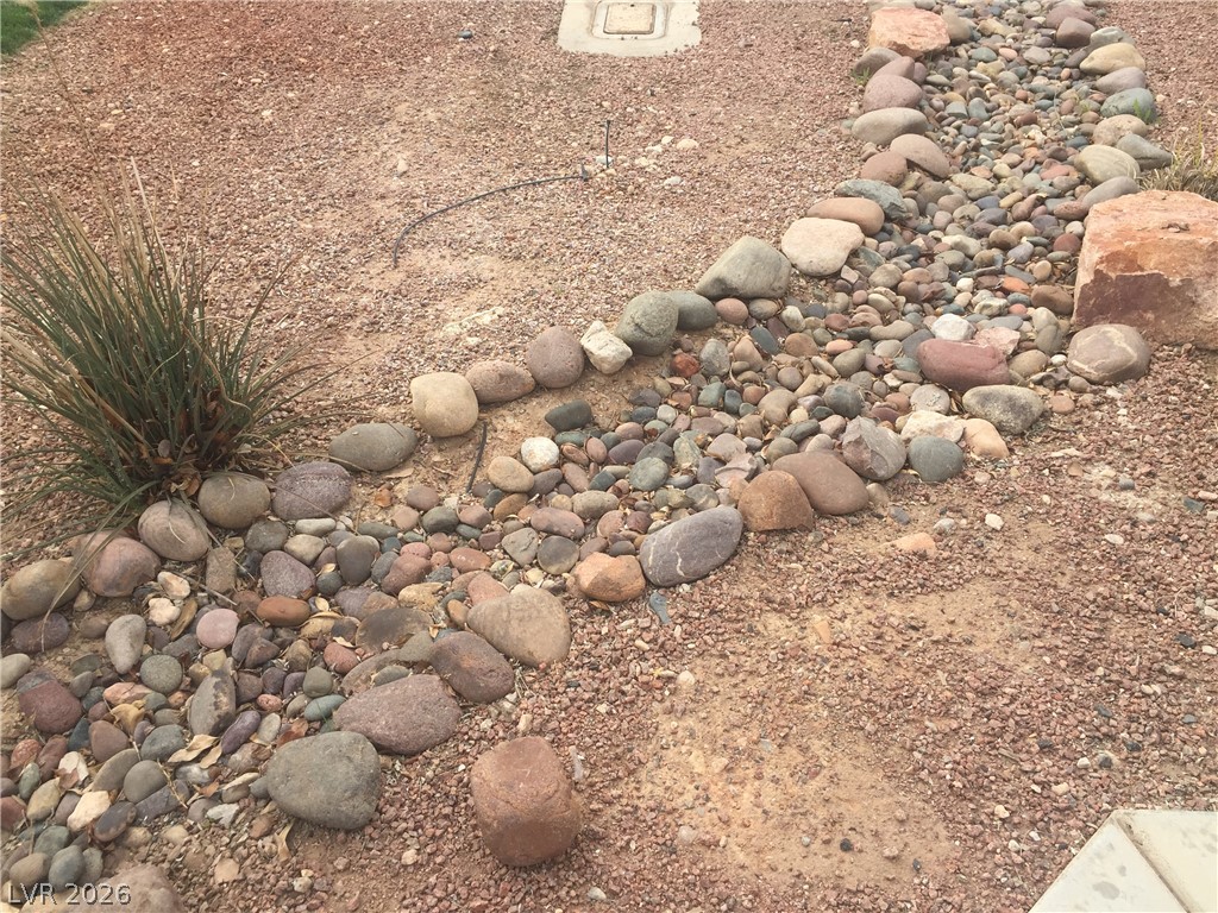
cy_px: 456
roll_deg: -0.2
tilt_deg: -43.1
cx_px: 609
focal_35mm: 29
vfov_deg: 48.2
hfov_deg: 61.7
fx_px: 1020
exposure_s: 1/824
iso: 32
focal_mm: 4.15
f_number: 2.2
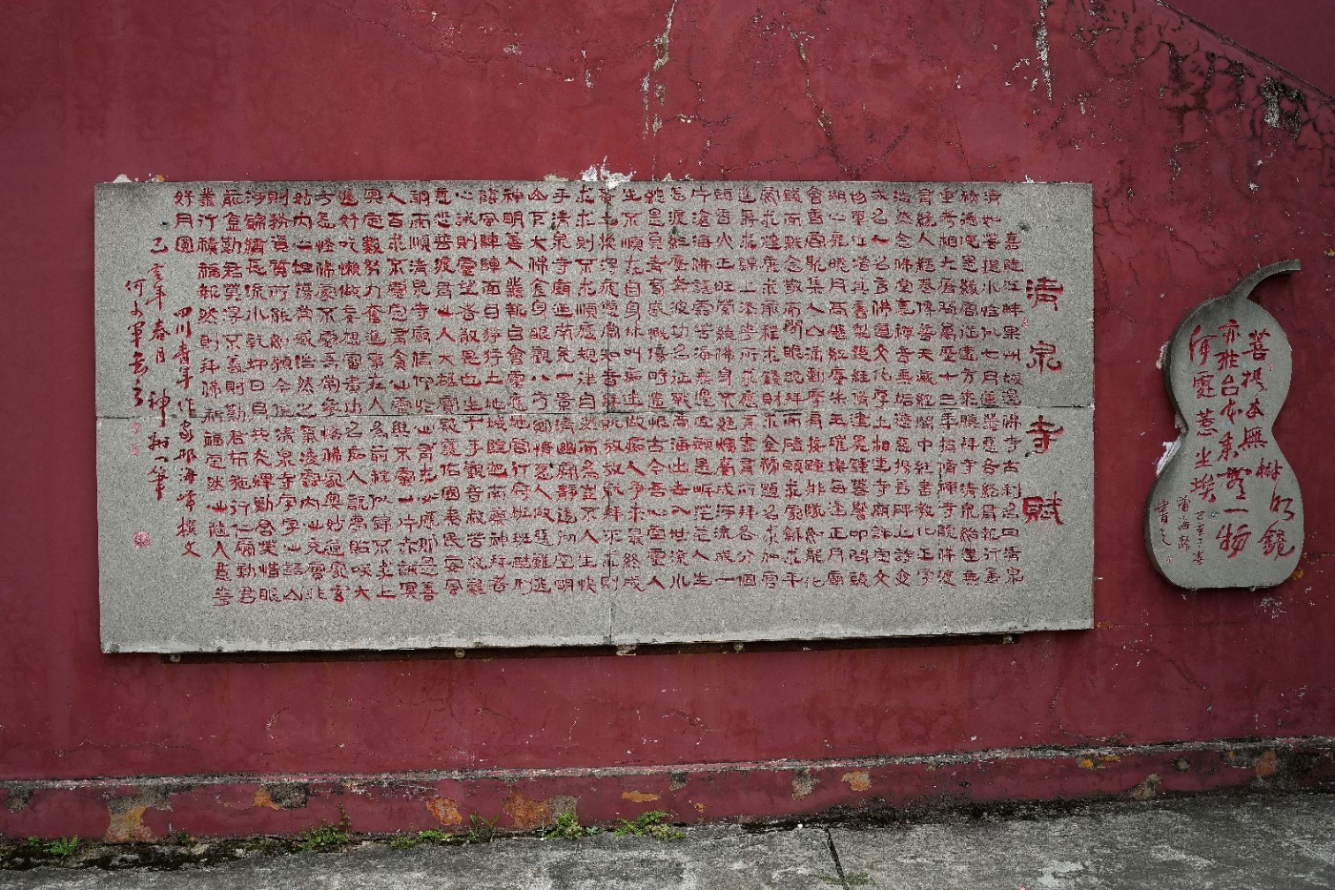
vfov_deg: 45.0
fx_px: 1075
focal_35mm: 29
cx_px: 668
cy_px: 445
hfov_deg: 63.7
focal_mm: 29
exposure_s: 1/320
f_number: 4.5
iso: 100
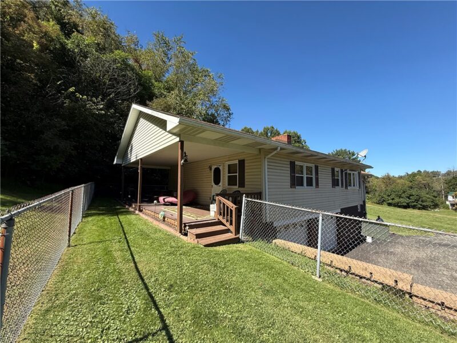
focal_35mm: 14
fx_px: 185
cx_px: 228
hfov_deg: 102.1
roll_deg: -0.8
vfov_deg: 85.7
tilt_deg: +4.7
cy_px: 172
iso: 50
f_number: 2.2
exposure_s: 1/914
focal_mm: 2.22
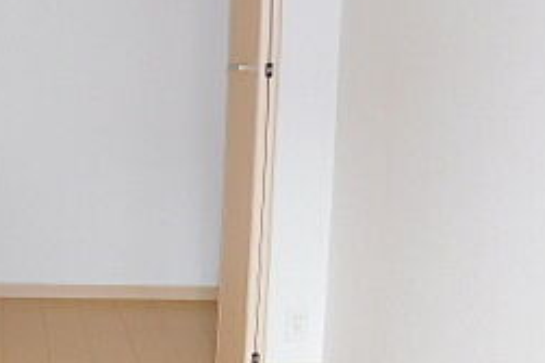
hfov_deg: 29.8
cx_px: -48
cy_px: 122
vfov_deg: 22.1
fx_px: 923
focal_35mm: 61
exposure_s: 1/30
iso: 200
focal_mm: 4
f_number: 3
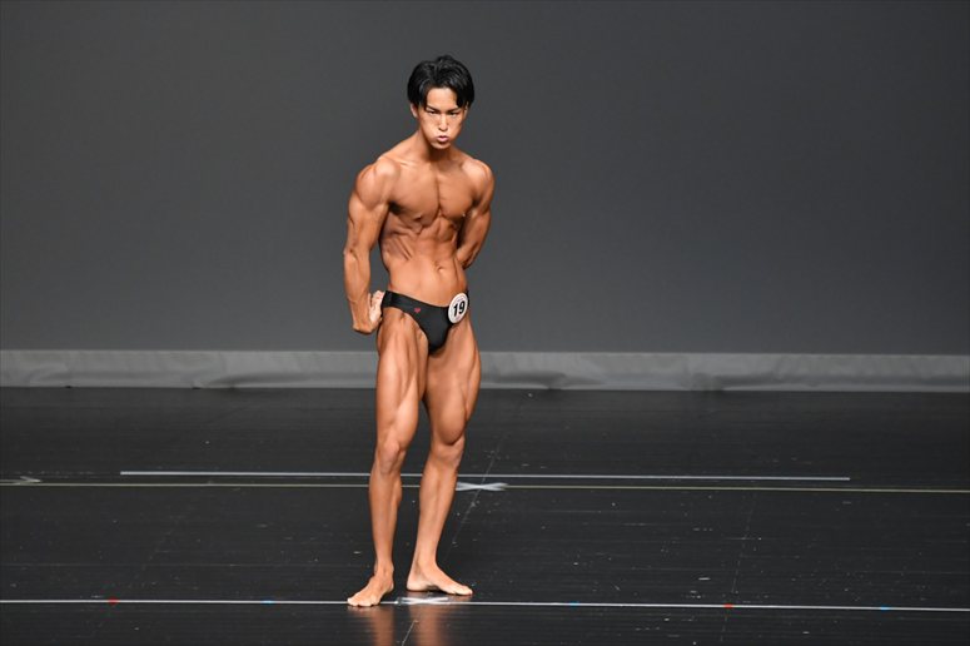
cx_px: 485
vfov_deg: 4.4
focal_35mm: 315
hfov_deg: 6.5
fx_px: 8483
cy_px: 323
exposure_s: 1/400
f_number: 5.6
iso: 2500
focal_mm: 210
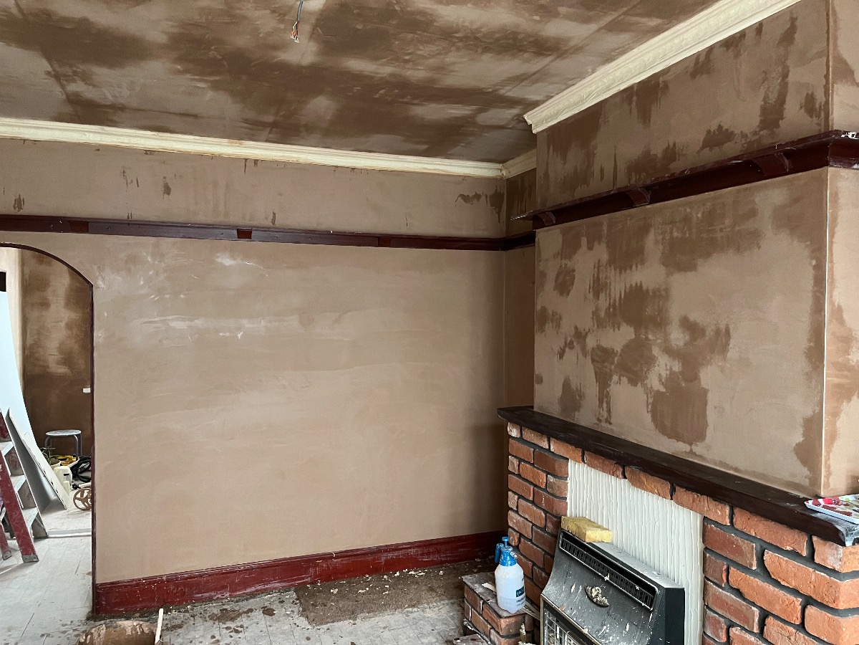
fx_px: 645
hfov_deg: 67.3
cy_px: 322
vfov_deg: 53.1
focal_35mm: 26
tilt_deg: -3.3
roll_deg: +0.4
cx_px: 430
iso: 640
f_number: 1.6
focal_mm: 5.1
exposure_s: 1/40
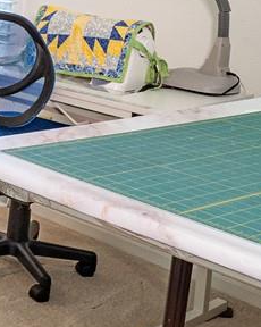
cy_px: 37
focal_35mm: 76
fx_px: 735
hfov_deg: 17.0
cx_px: -195
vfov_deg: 24.4
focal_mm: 7
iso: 200
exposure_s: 1/25
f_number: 4.5
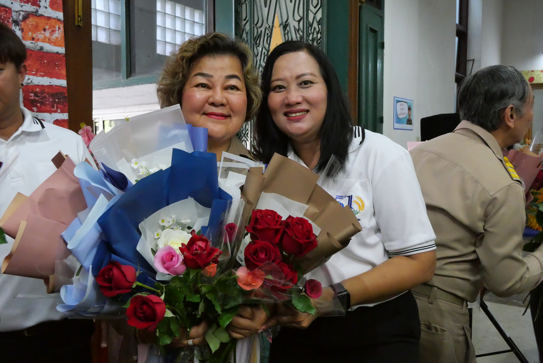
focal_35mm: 31
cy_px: 182
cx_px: 272
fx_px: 468
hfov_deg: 60.3
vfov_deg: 42.4
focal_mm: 15
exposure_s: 1/50
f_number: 5.6
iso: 5000
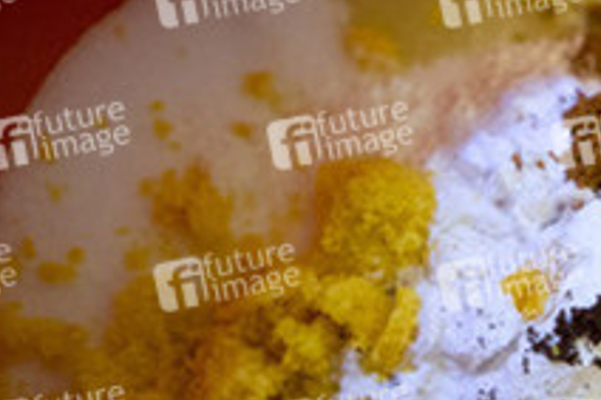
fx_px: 1668
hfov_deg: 20.0
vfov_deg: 13.6
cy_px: 349
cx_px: 547
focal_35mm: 100
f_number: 3.6
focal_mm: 31.5
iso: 2000
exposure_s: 1/30
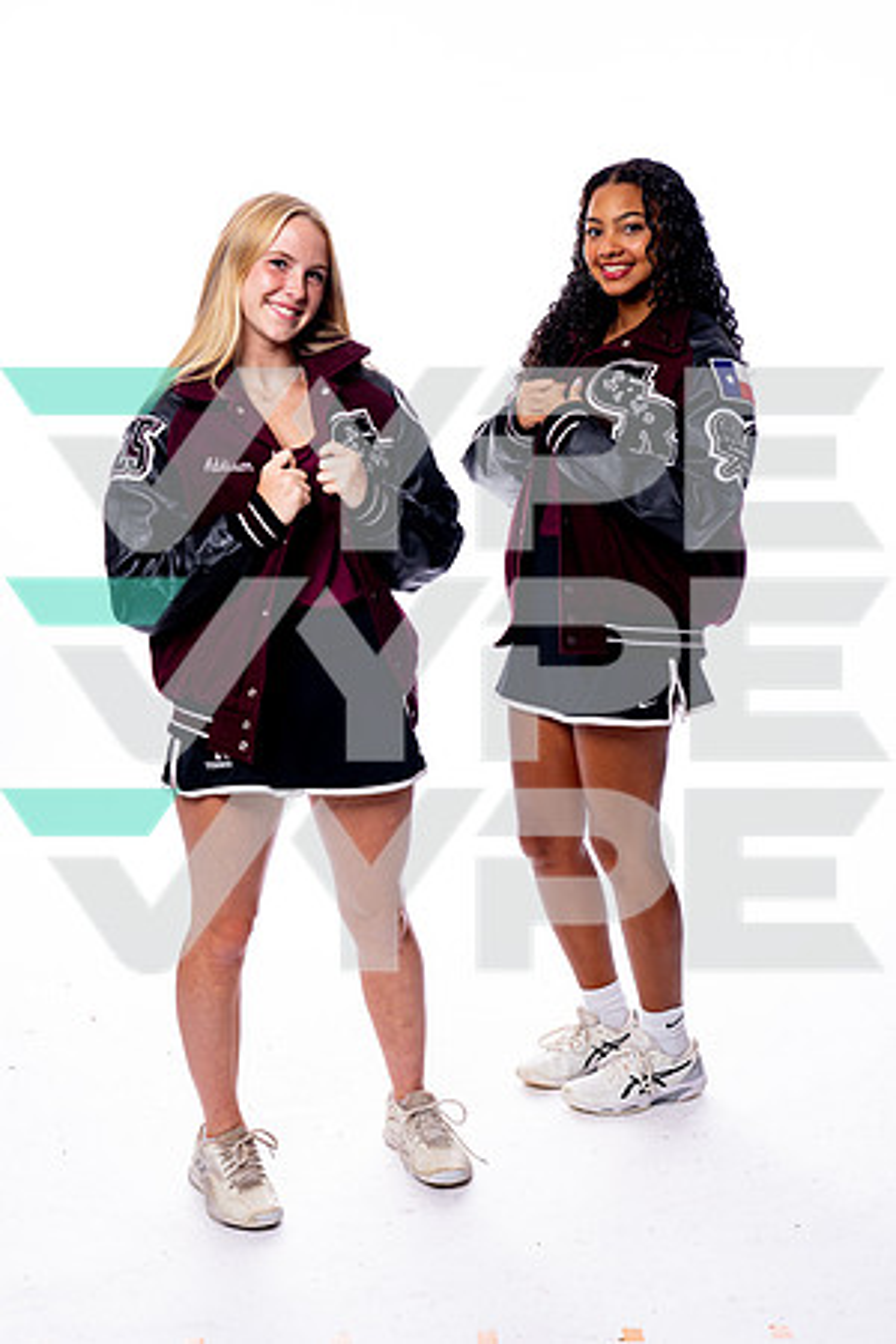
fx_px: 1941
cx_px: 448
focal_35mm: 52
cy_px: 672
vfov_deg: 38.2
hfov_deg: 26.0
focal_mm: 52
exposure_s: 1/250
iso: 400
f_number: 8
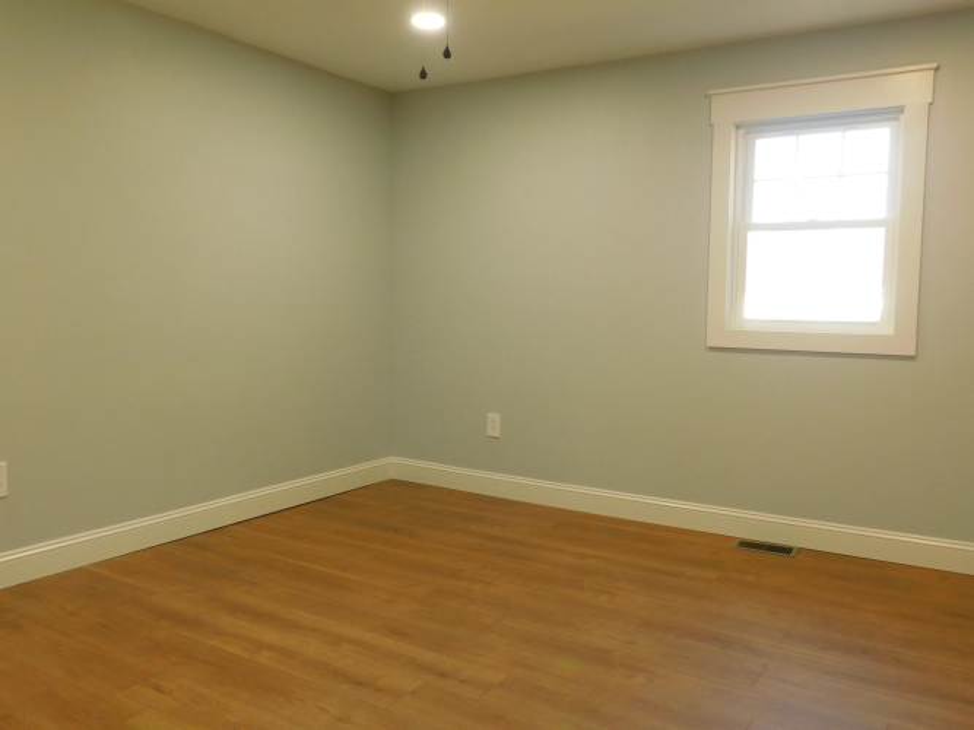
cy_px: 365
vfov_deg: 49.7
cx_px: 487
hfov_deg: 63.5
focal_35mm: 28
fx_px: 788
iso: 220
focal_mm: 4.9
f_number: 3.2
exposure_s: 1/30
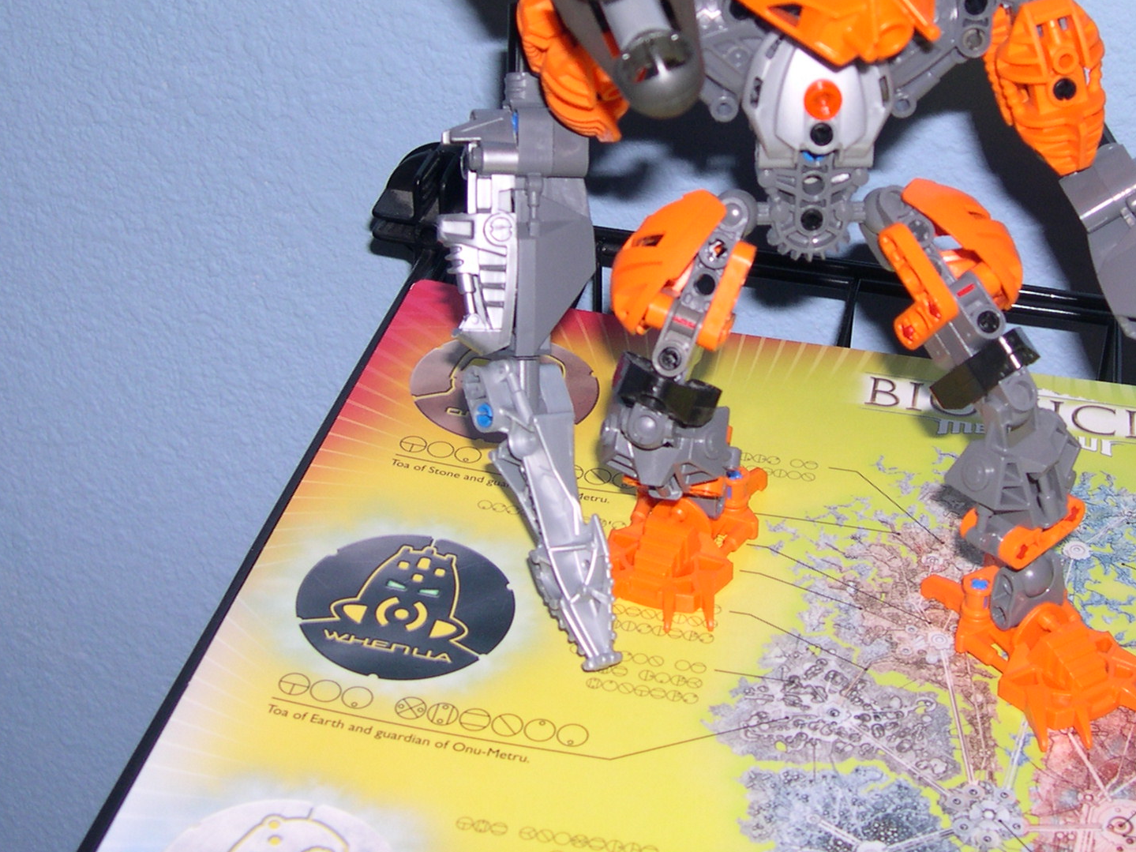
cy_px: 223
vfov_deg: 24.2
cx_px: 696
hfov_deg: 32.1
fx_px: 1969
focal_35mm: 60
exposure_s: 1/60
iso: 100
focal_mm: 8
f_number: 2.8
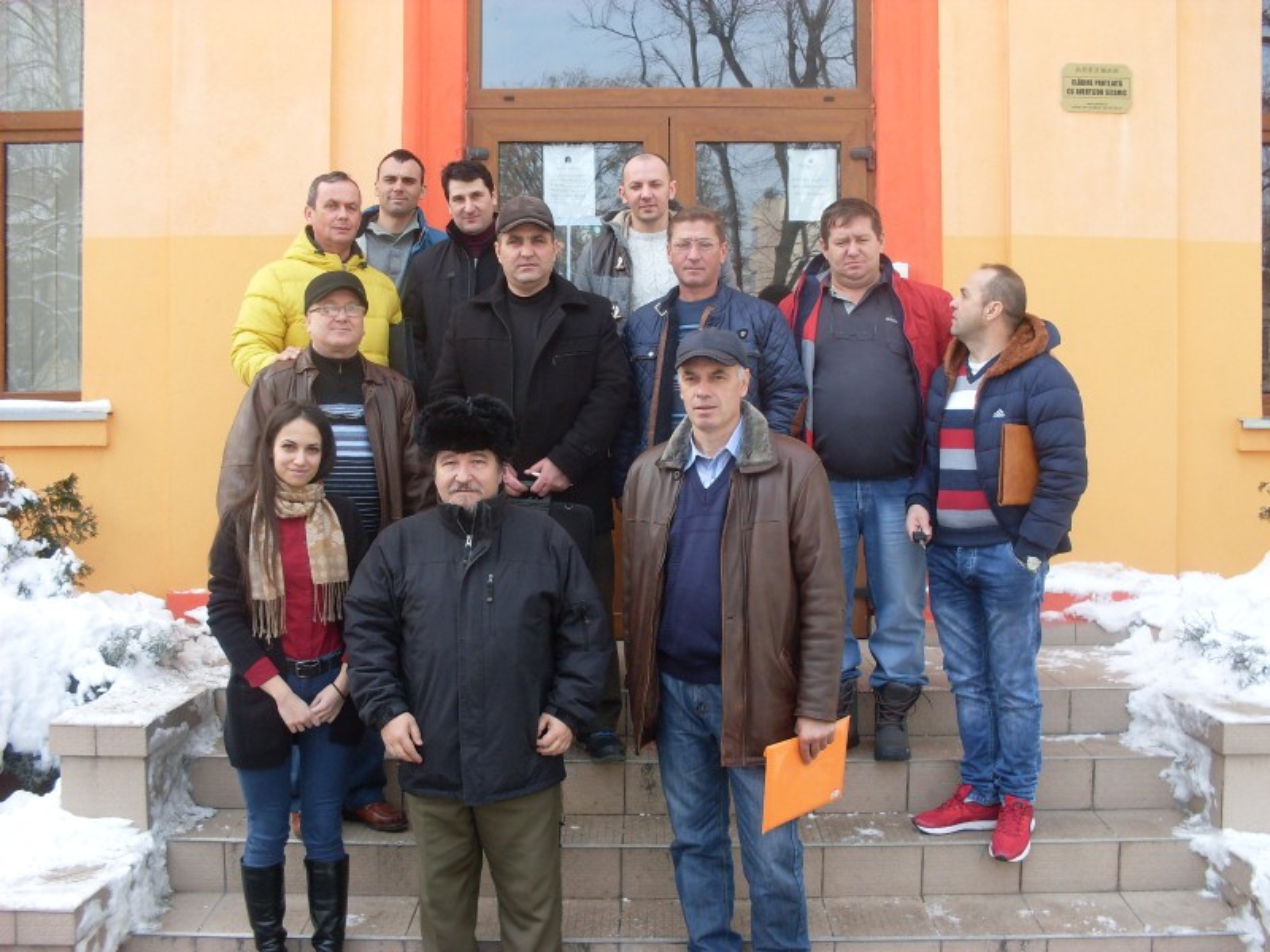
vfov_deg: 37.7
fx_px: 1394
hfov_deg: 49.0
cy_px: 476
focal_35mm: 38
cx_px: 635
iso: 80
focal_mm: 6.3
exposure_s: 1/180
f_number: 2.8
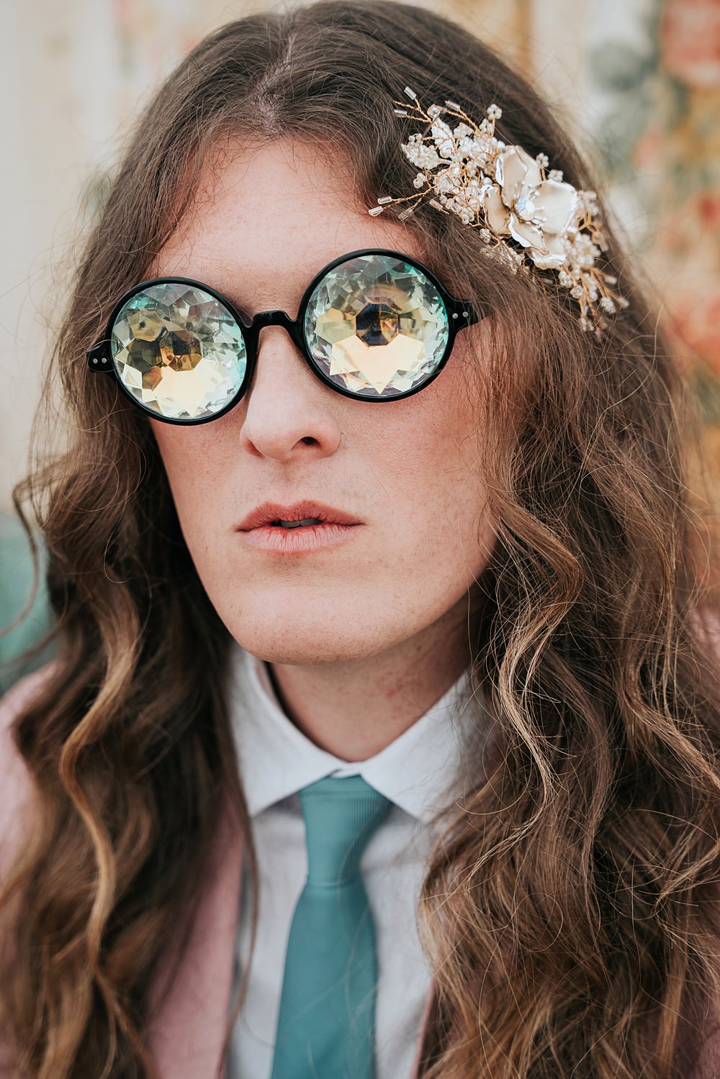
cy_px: 540
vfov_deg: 30.4
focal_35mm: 66
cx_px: 360
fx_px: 1989
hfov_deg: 20.5
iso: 200
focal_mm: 66.3
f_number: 4
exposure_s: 1/320
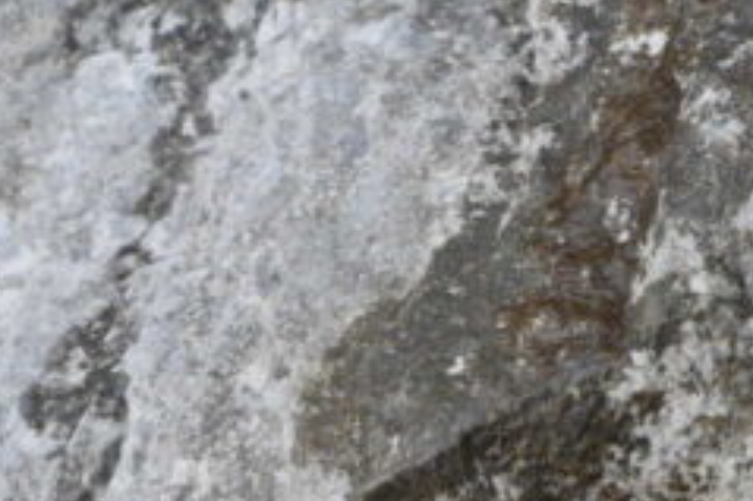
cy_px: 750
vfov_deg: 12.2
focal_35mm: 107
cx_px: 334
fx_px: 2236
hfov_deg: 19.1
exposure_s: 1/160
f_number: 3.2
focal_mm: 16
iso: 200
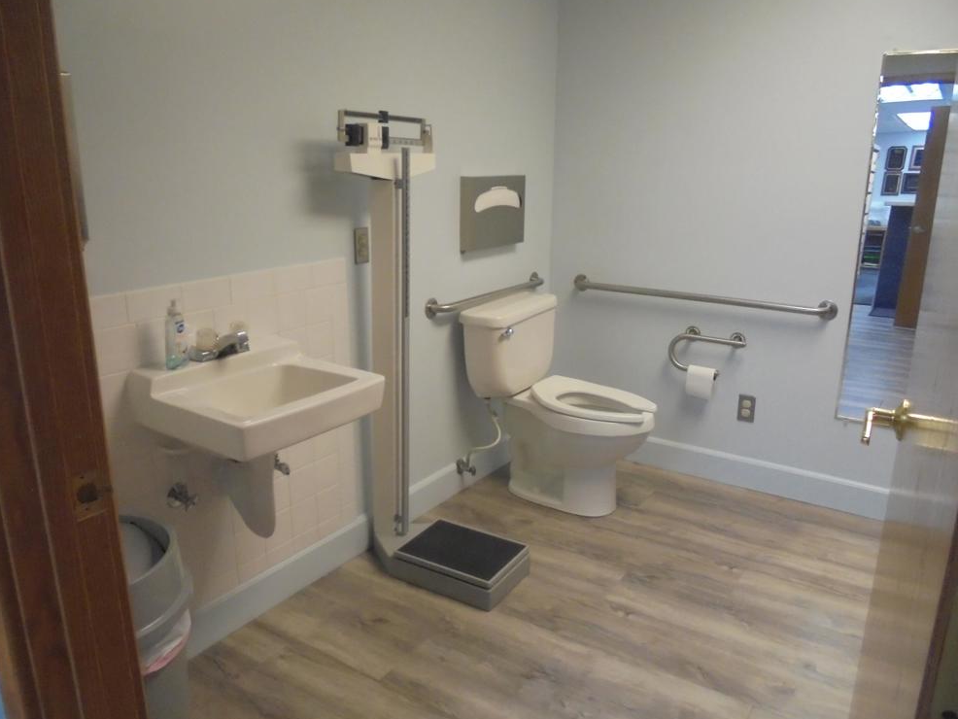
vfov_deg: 51.4
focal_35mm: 27
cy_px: 360
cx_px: 492
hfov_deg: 65.3
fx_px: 747
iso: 400
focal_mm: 4.6
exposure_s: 1/30
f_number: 3.5
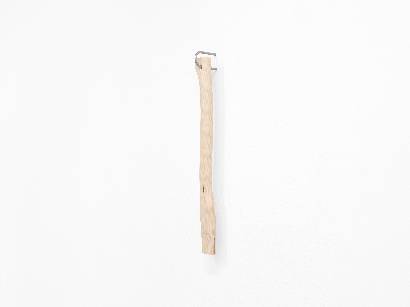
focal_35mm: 44
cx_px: 205
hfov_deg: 42.9
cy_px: 154
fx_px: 521
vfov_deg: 32.9
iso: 100
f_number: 11
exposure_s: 1/2
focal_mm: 55
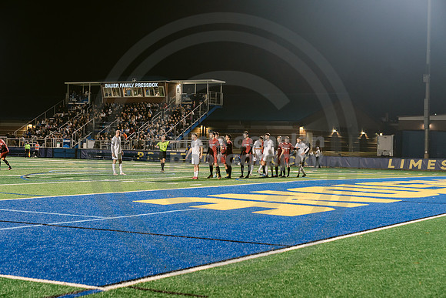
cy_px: 149
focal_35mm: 70
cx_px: 223
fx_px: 867
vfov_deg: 19.5
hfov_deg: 28.8
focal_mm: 70
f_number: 4
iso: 2500
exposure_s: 1/160
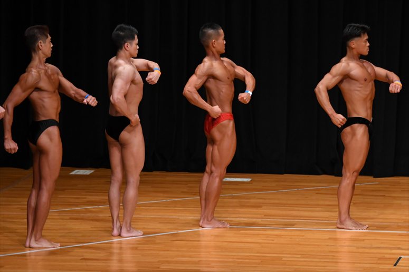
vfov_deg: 5.4
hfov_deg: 8.1
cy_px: 136
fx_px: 2896
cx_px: 204
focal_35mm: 255
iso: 3200
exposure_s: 1/400
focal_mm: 170
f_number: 5.6
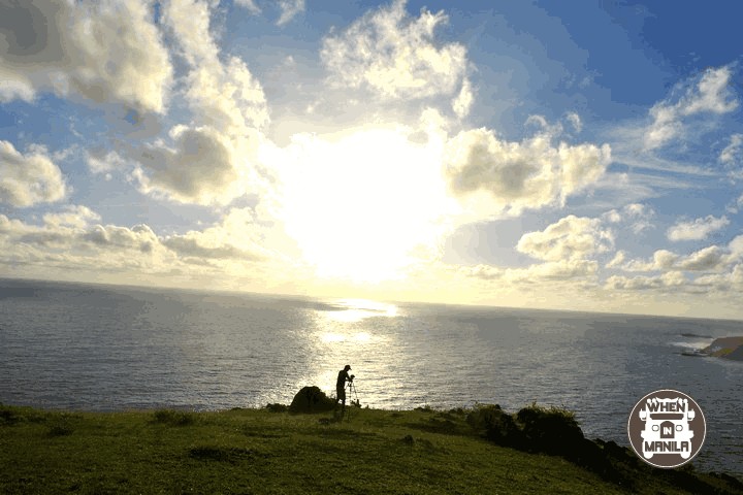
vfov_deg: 43.6
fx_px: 619
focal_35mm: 30
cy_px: 248
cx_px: 372
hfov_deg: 61.9
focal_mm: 20
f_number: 13
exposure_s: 1/640
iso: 100
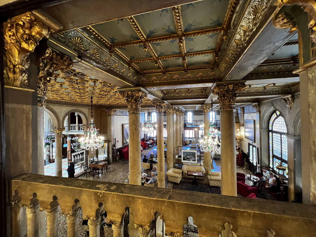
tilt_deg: +0.3
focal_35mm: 13
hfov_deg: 106.2
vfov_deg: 89.9
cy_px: 118
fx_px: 119
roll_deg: +1.7
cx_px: 158
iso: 320
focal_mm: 1.57
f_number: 1.8
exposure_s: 1/50
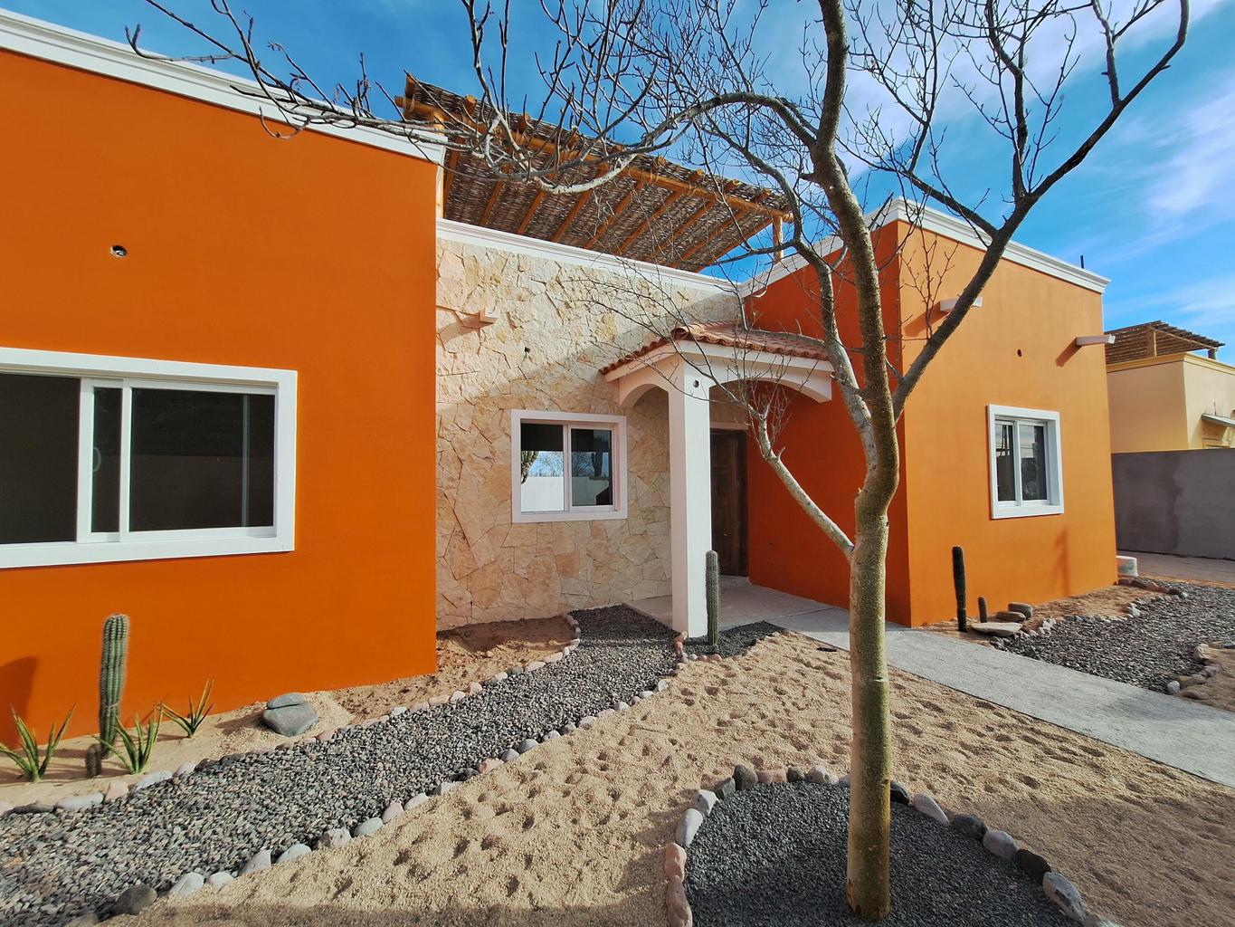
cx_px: 618
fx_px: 464
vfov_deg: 89.9
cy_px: 464
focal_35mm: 13
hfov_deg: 106.2
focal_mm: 1.74
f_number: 2.2
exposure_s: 1/1024
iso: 40
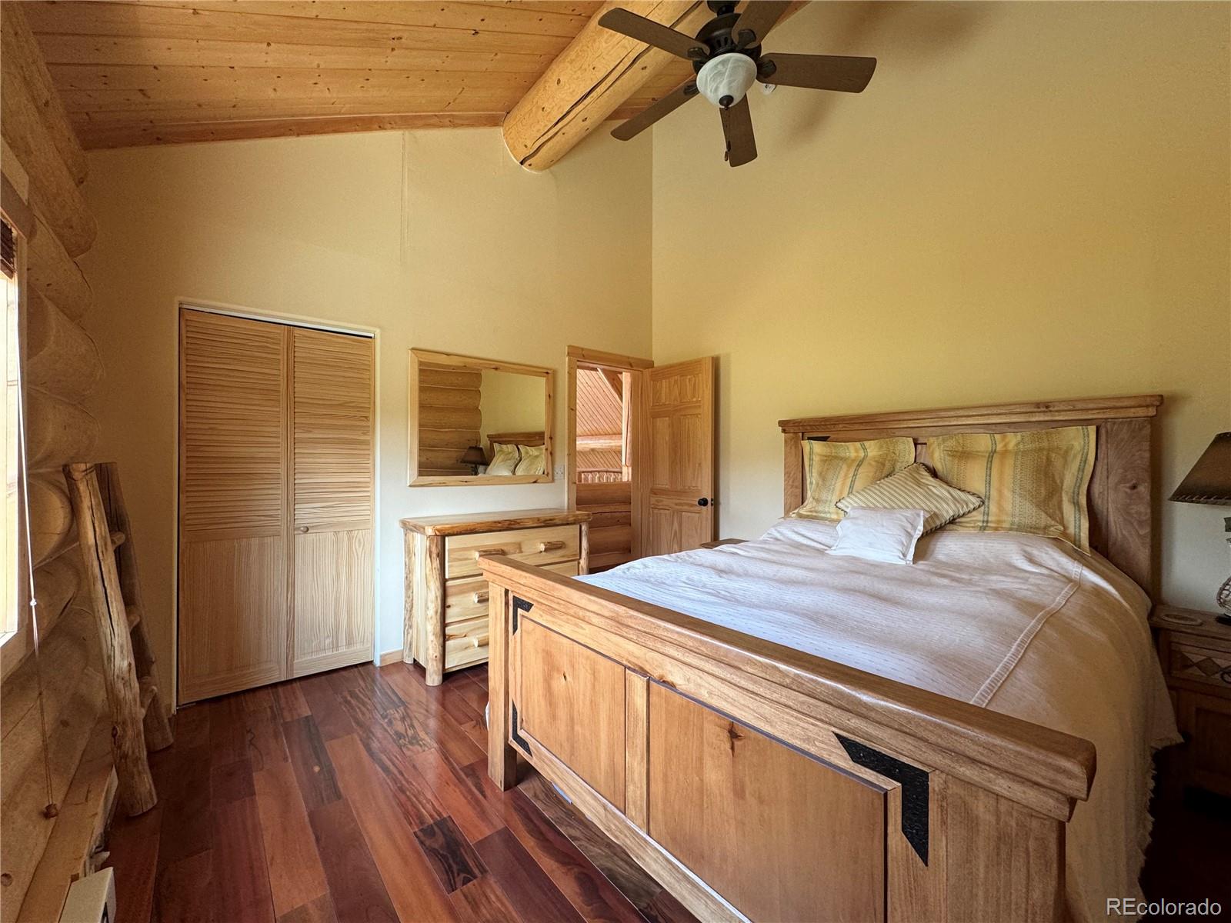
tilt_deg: -0.4
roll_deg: -0.6
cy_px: 462
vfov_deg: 85.7
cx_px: 616
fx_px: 498
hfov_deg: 102.1
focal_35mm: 14
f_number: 2.2
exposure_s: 1/99
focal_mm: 2.22
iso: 160
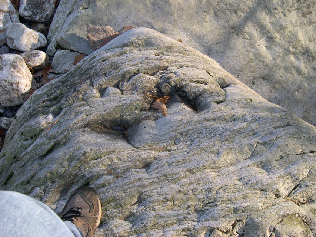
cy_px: 118
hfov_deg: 49.0
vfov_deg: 37.7
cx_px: 158
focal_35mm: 38
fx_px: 347
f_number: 2.8
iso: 100
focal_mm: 8
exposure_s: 1/80
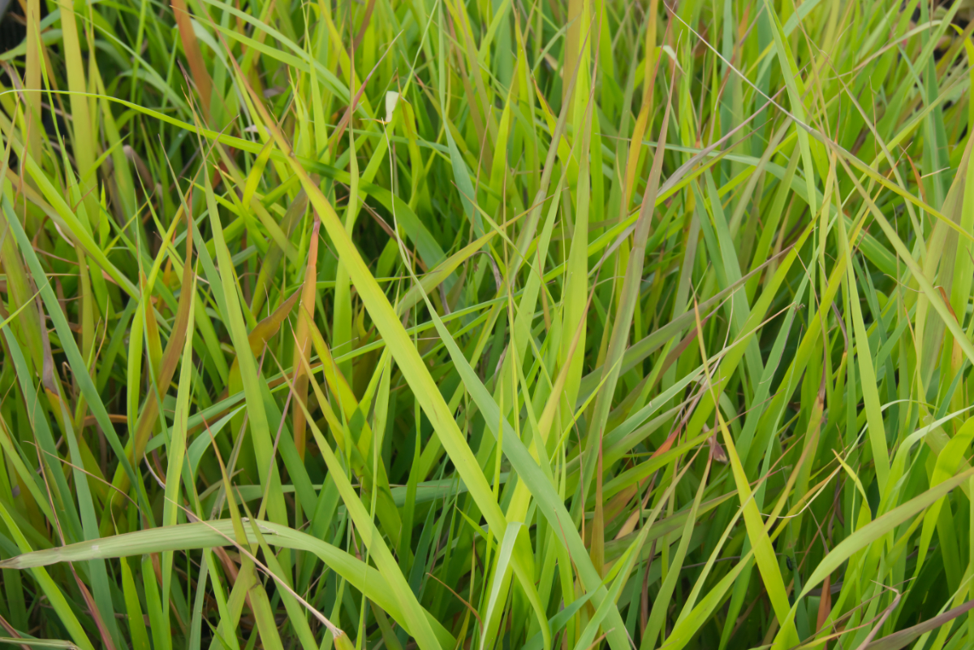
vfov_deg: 18.2
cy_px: 325
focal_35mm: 75
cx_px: 487
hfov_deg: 27.0
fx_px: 2029
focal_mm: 50
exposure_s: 1/80
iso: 1000
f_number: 16
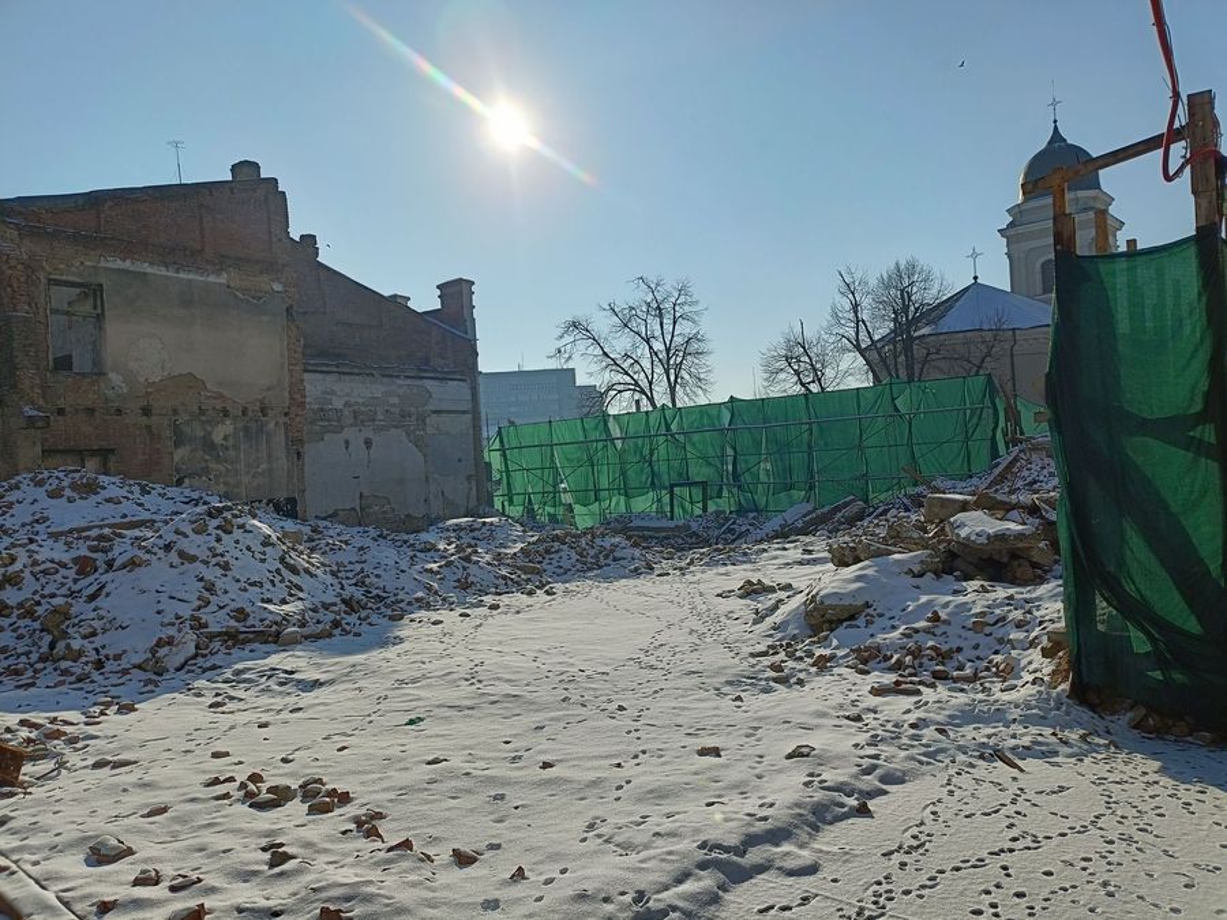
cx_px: 614
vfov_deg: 54.9
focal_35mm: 25
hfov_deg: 69.4
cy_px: 460
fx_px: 886
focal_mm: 4.7
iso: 50
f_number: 1.7
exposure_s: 1/2232
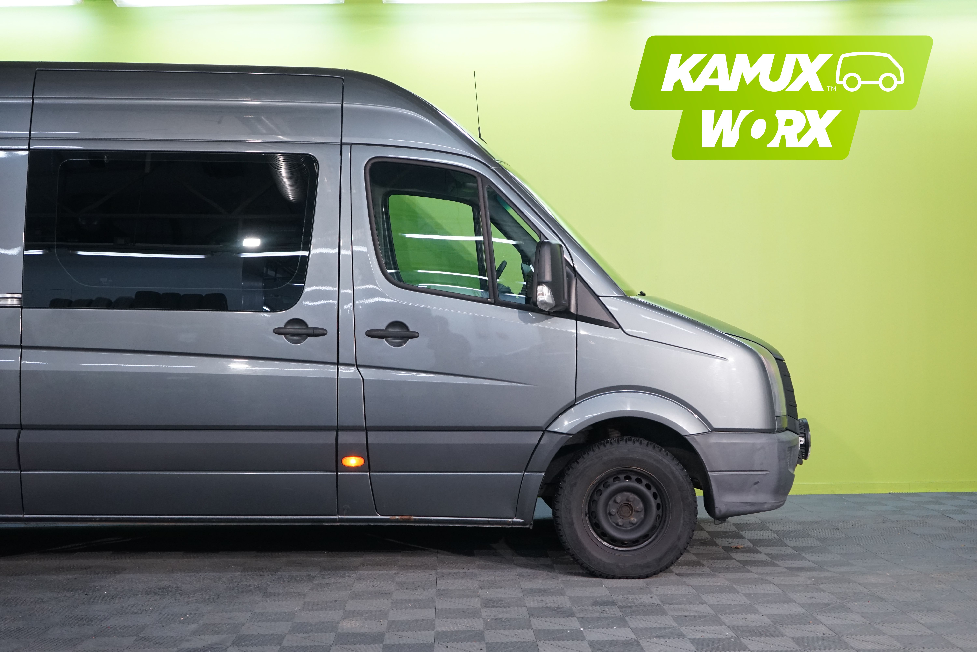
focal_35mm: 44
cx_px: 488
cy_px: 326
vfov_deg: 30.5
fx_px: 1194
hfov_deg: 44.5
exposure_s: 1/50
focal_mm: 44
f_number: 5.6
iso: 2000
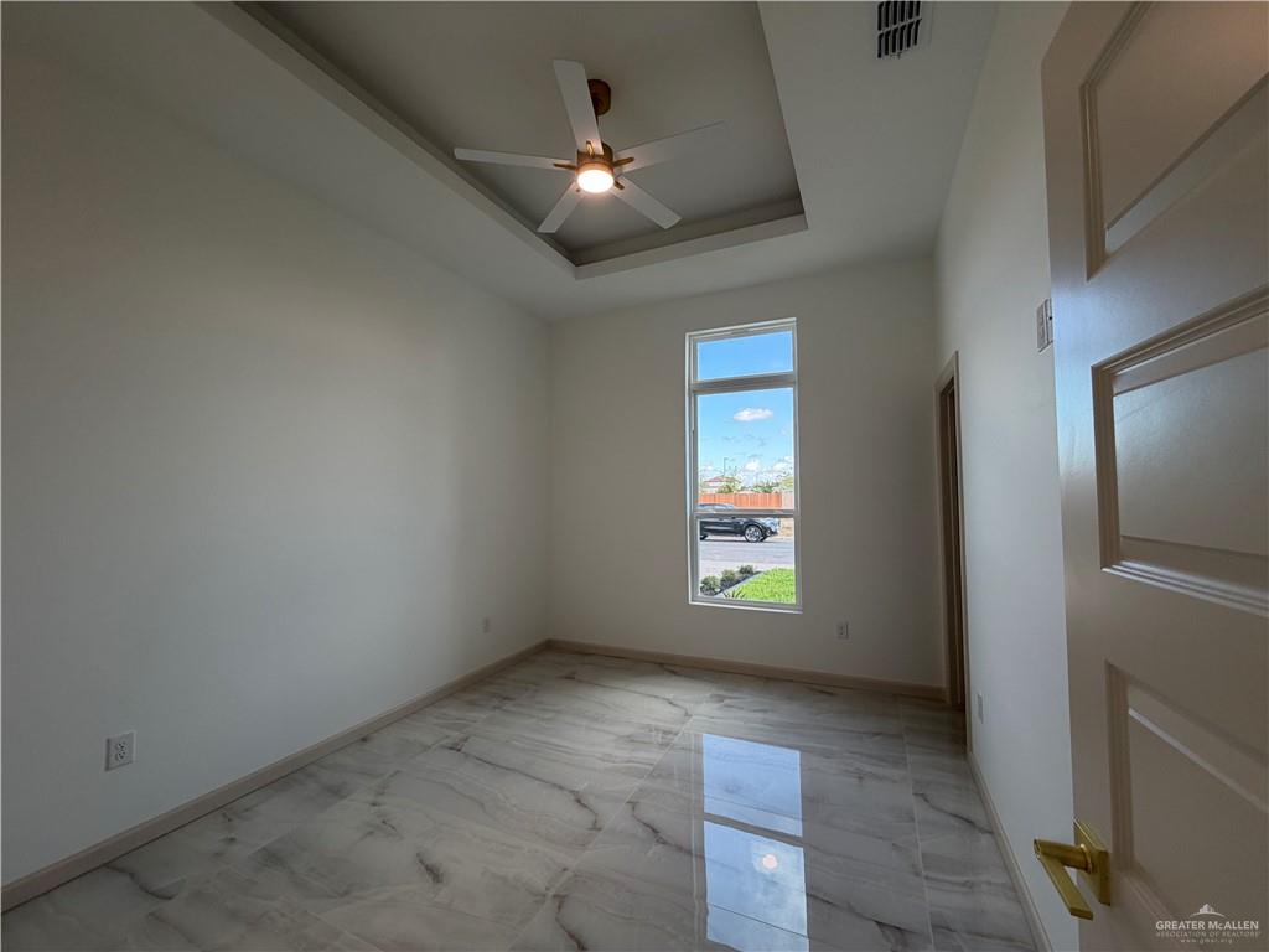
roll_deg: +0.8
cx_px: 634
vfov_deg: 85.7
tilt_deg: +2.9
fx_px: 513
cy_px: 476
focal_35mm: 14
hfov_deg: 102.1
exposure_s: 1/120
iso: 100
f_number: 2.2
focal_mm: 2.22
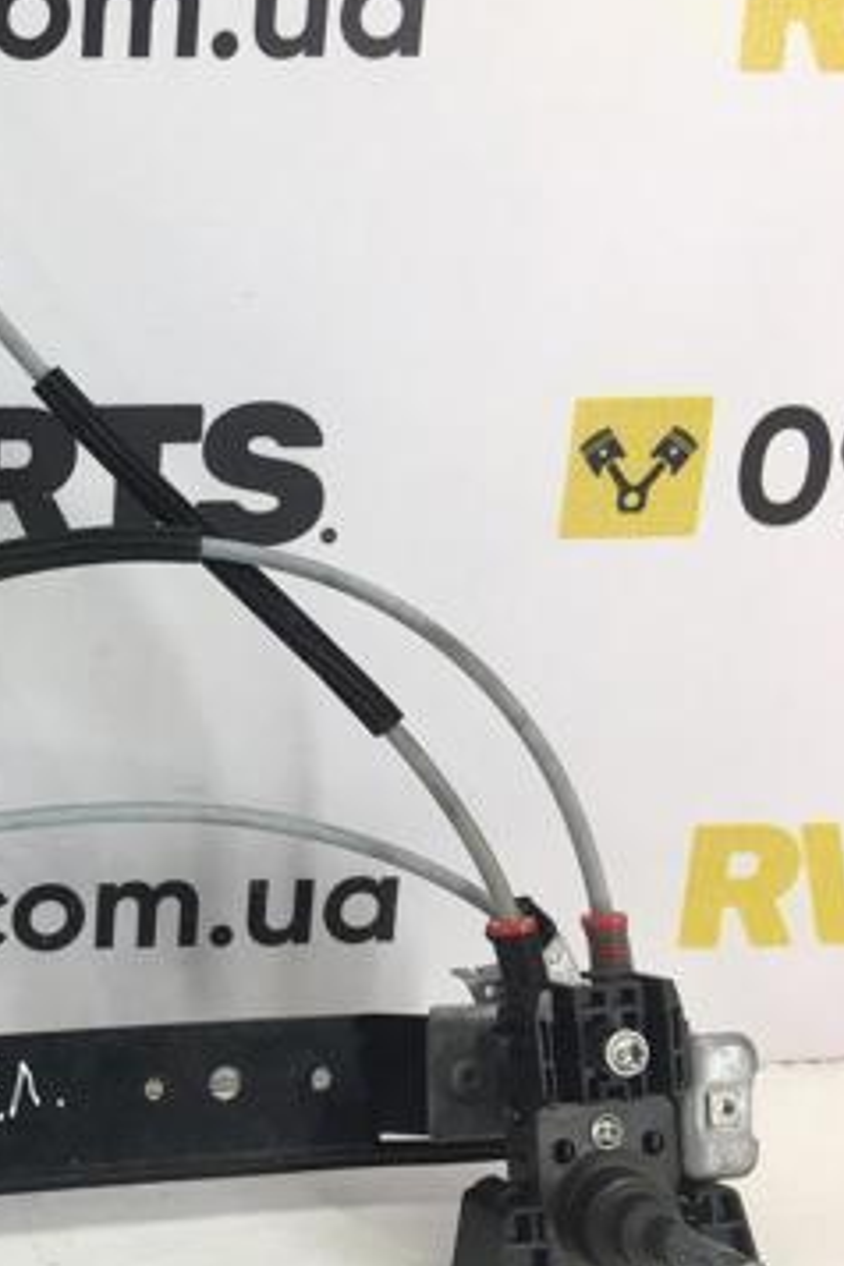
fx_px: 1899
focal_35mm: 54
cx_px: -252
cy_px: 624
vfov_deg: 36.9
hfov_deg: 22.4
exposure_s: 1/100
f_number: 2.2
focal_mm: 4.15
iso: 40
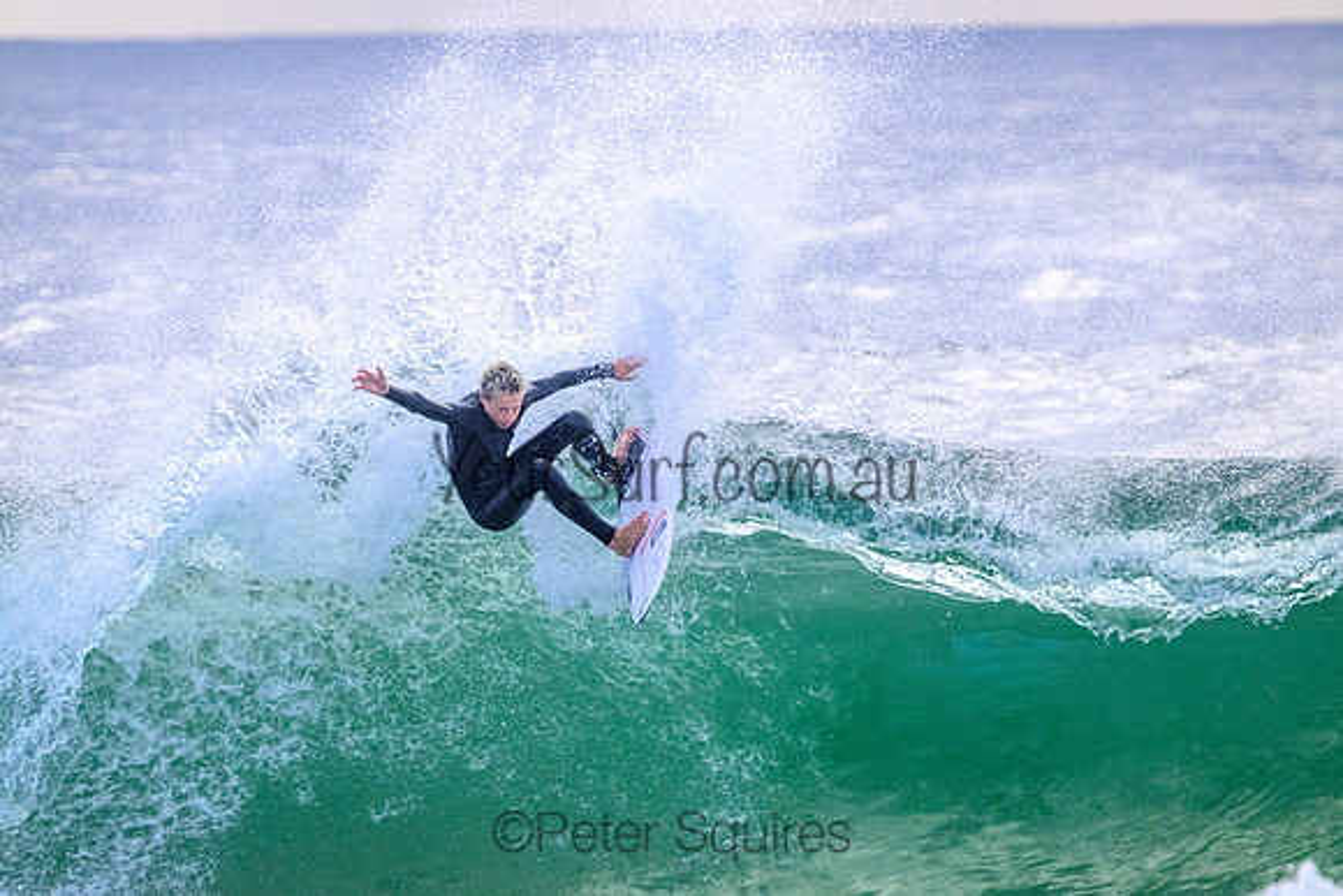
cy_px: 448
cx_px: 672
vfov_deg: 2.0
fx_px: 26119
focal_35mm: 700
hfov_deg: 2.9
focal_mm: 700
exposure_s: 1/1600
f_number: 11
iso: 3200
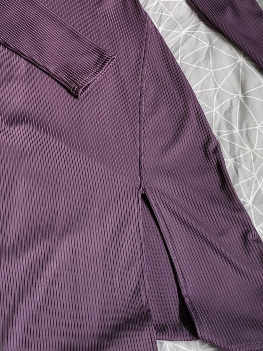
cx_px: 52
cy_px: 36
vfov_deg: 31.2
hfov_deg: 24.4
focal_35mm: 59
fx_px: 598
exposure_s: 1/40
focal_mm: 5.4
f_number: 1.8
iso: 250
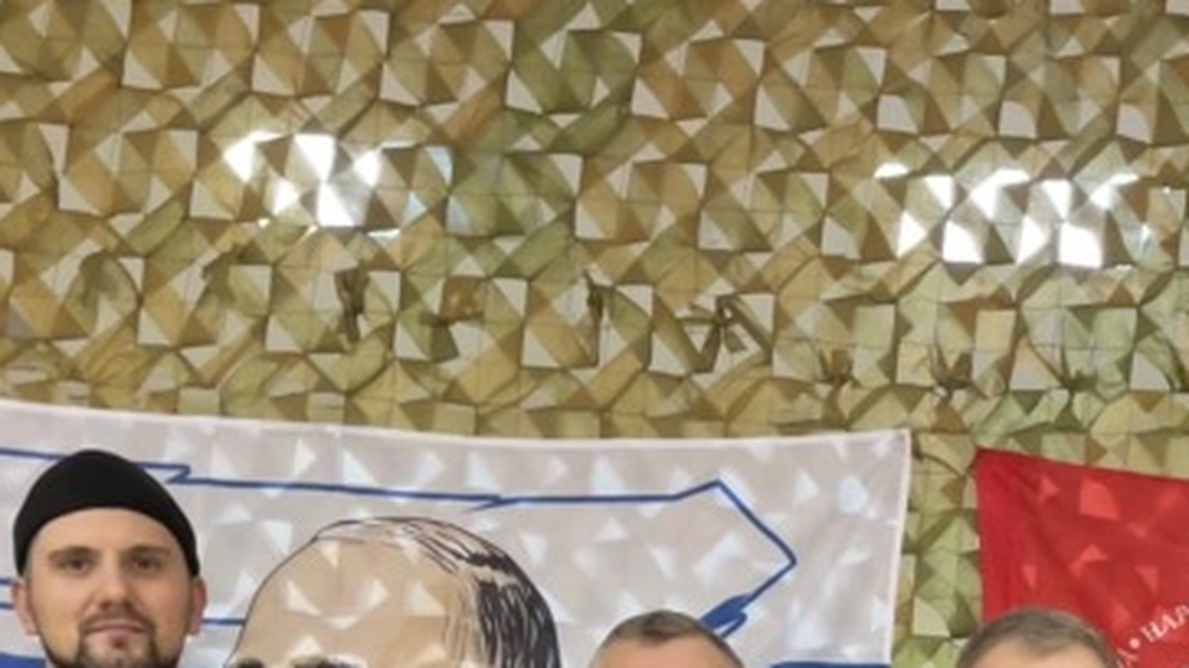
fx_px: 2522
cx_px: 976
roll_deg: -1.1
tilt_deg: -4.2
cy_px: 1251
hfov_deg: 26.0
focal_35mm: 80
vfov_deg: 13.4
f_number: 1.6
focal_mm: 5.1
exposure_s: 1/50
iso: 400
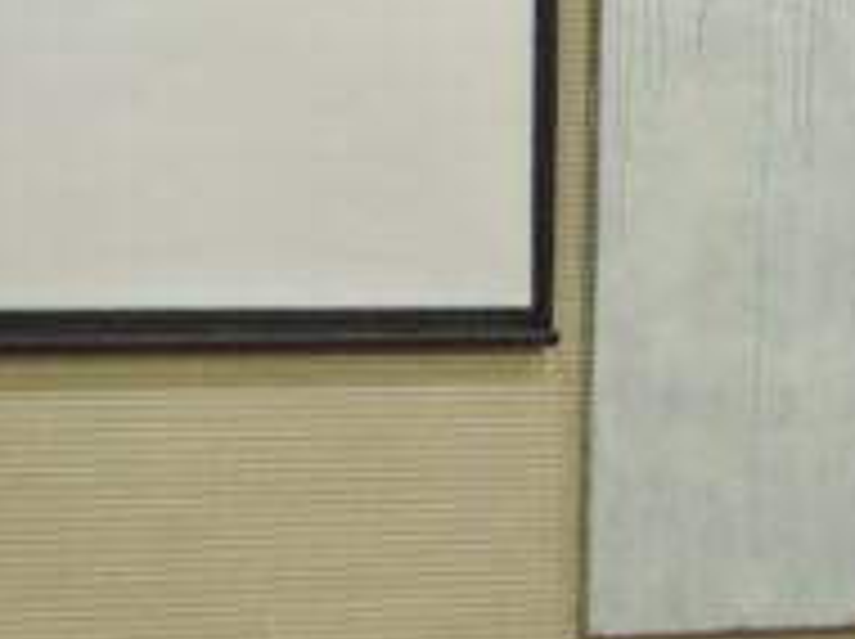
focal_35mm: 189
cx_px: 346
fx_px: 4662
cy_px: -306
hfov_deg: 10.5
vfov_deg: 7.7
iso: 400
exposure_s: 1/30
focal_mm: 6.2
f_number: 3.3
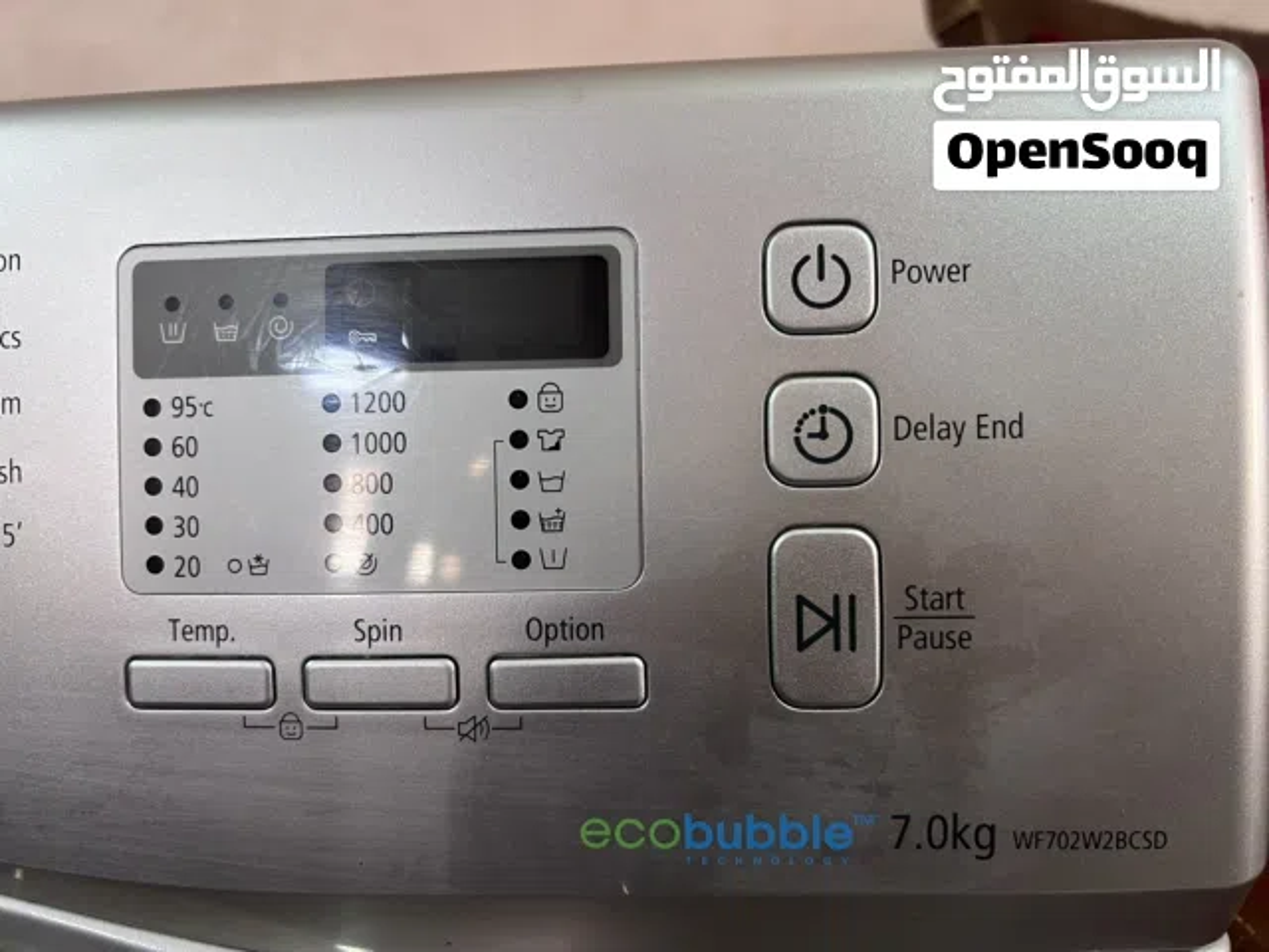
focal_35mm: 26
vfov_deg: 53.1
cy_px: 476
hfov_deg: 67.3
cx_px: 634
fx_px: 953
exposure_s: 1/50
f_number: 1.5
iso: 100
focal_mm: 5.7
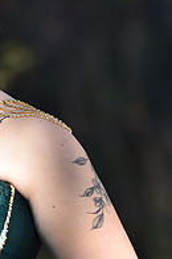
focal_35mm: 593
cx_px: 1
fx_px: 4265
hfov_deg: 2.3
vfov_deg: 3.5
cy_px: 188
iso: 1000
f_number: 3.5
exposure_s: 1/2500
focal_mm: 200
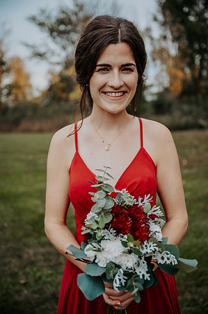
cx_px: 104
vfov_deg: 46.4
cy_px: 157
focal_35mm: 42
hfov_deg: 31.8
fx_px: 365
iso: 200
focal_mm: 42
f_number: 2.8
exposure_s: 1/1000
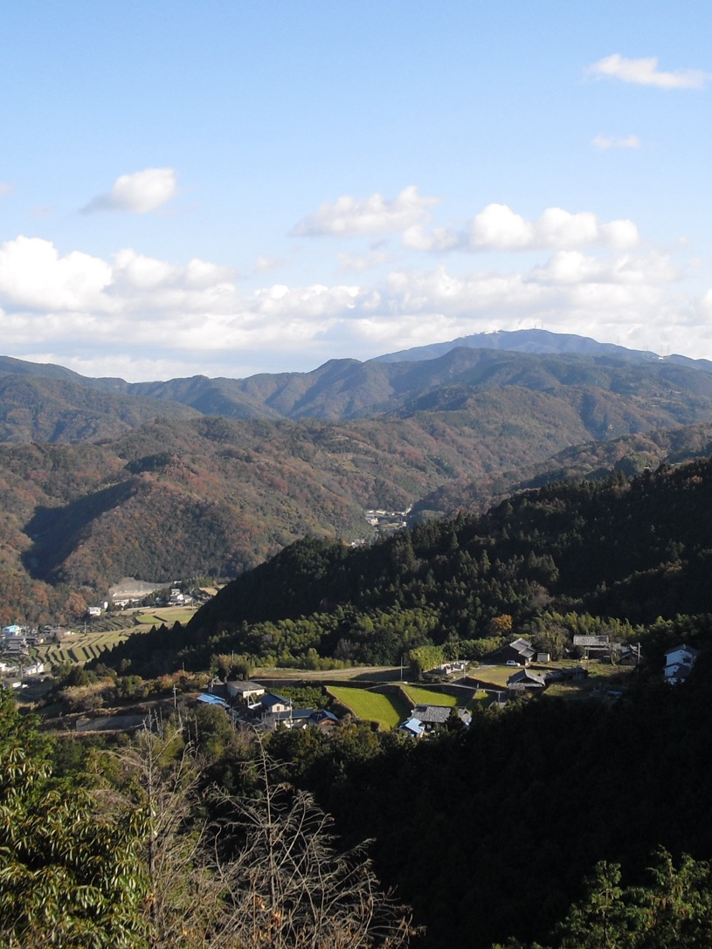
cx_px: 482
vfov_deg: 36.2
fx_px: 1454
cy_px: 459
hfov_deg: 27.3
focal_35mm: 53
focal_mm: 6.3
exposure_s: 1/800
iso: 64
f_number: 3.1
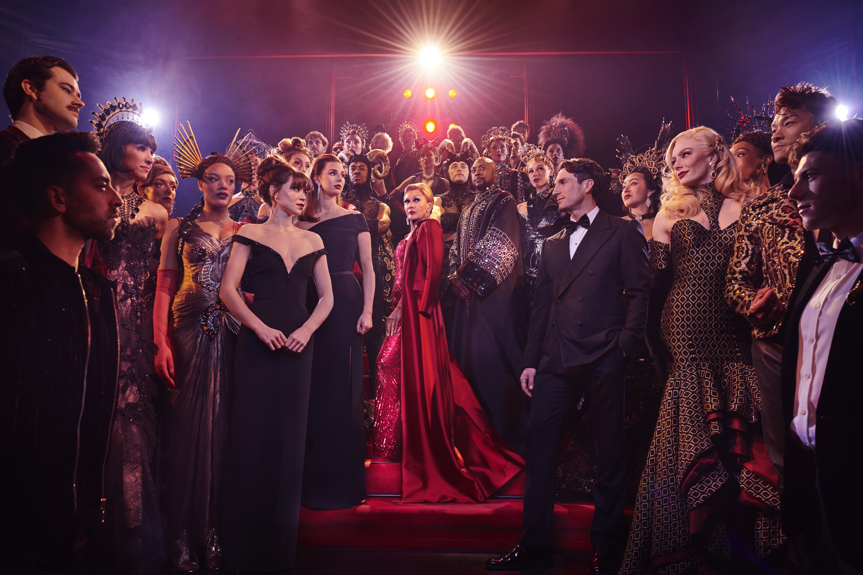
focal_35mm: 24
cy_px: 288
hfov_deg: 73.7
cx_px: 432
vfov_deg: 53.1
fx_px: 575
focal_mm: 24
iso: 640
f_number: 5
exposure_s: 1/200
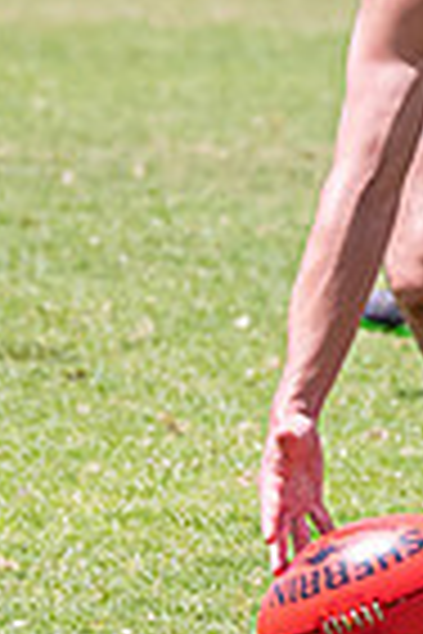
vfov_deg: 2.0
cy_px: 274
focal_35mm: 1046
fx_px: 18434
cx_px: 459
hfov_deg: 1.3
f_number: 6.3
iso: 800
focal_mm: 190
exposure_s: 1/4000
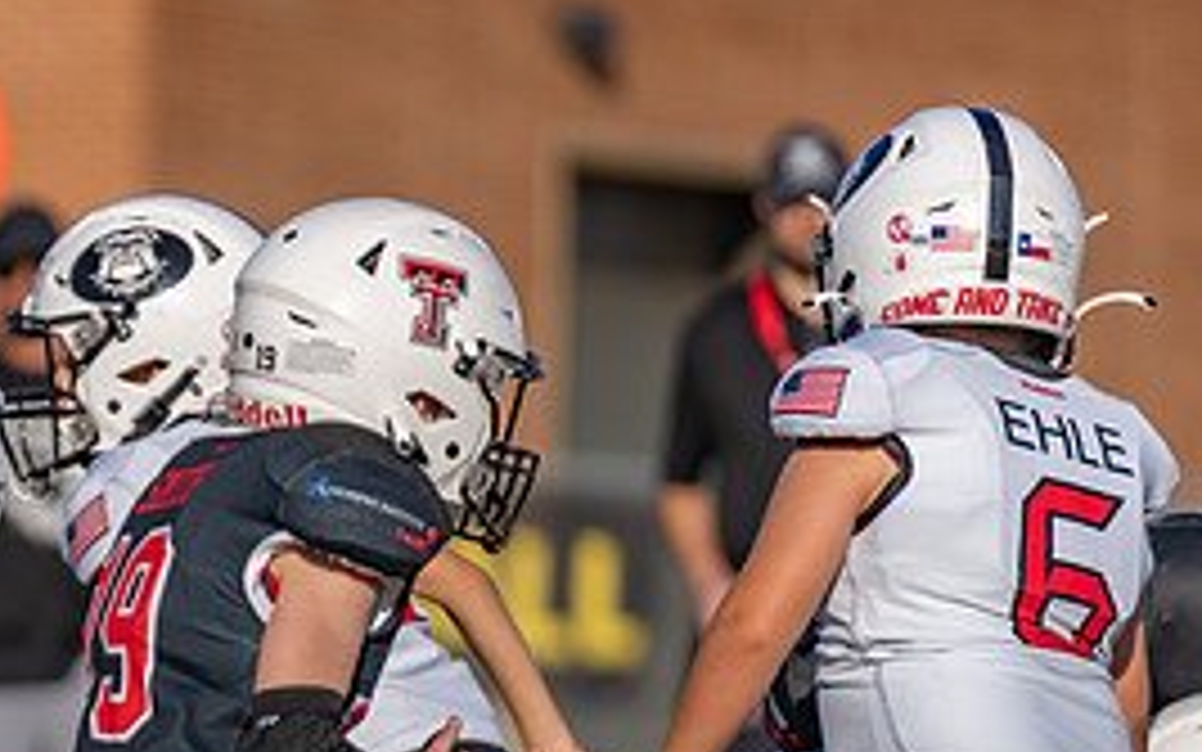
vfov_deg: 2.3
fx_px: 18643
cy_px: 756
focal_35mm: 569
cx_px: -261
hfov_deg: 3.7
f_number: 2.8
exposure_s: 1/2500
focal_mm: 200
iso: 100
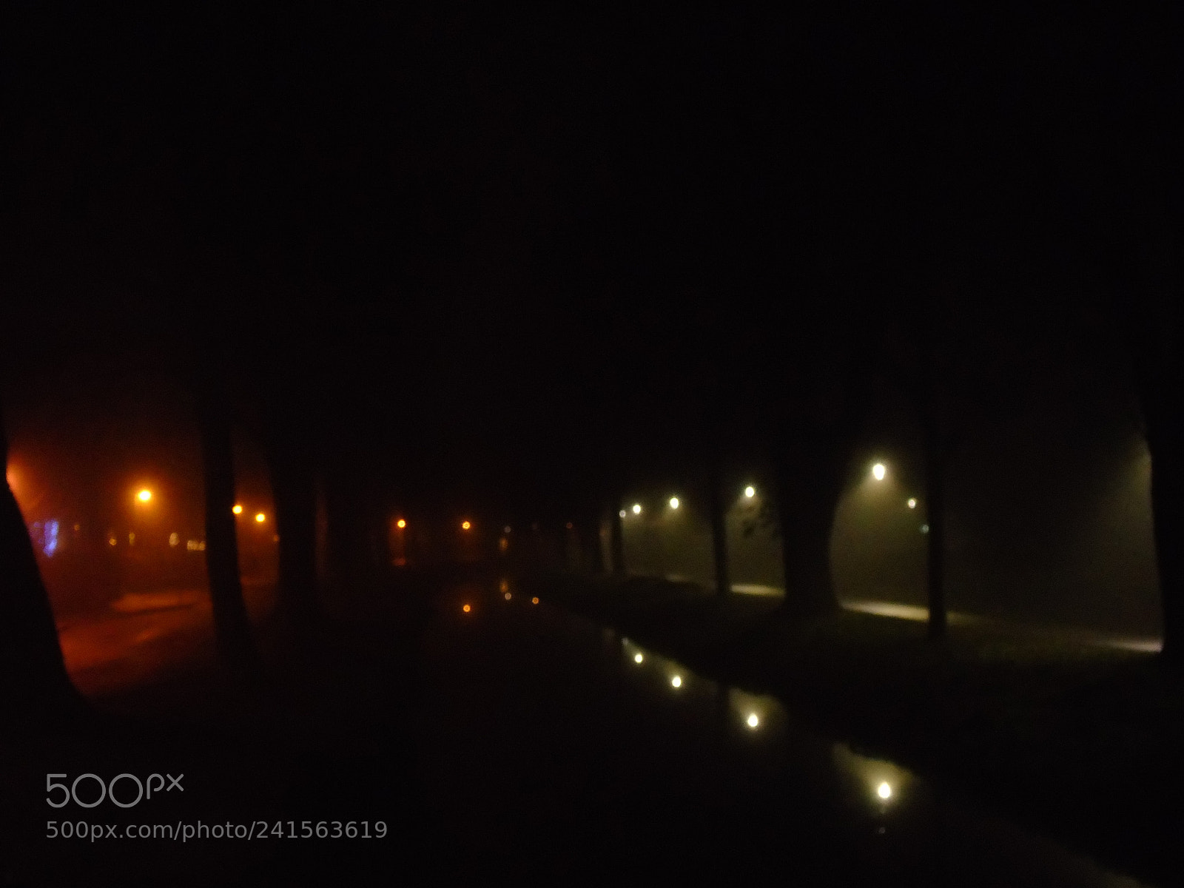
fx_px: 1847
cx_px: 592
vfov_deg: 27.0
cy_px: 444
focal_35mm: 54
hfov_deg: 35.5
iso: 800
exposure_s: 1/4
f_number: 5
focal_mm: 9.6
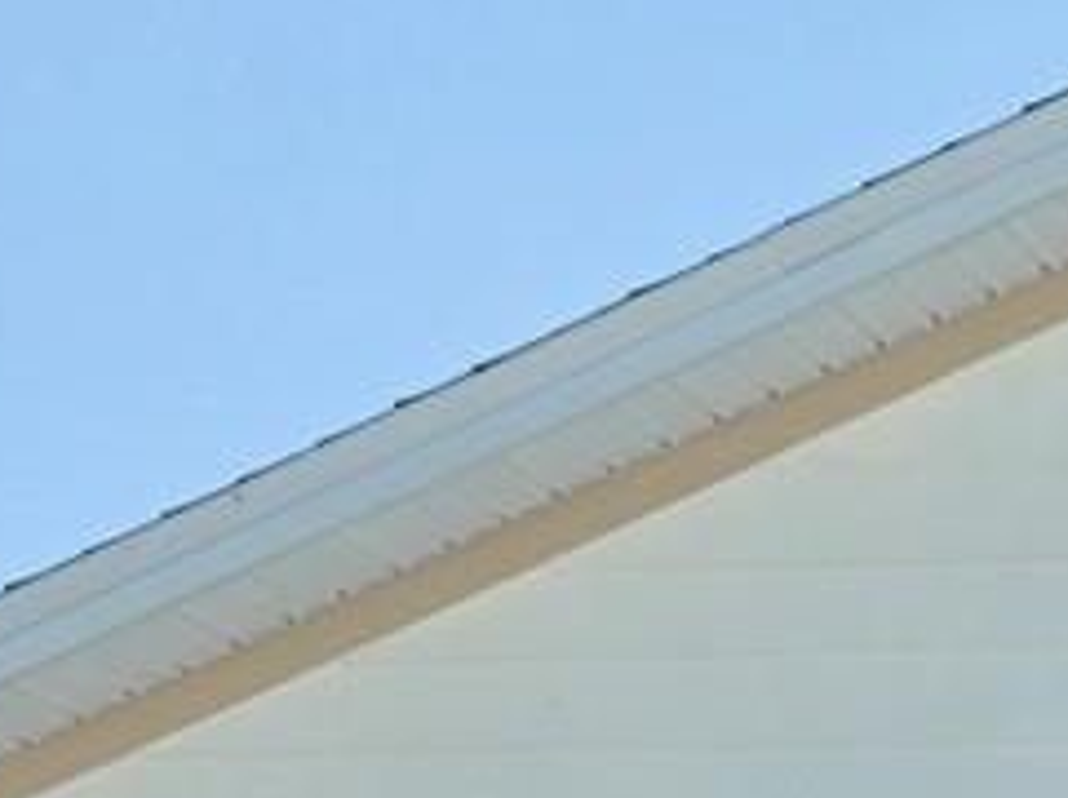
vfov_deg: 8.5
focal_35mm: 153
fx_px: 4713
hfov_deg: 11.4
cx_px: 2273
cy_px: 2150
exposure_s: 1/3972
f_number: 1.7
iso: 80
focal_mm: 6.3
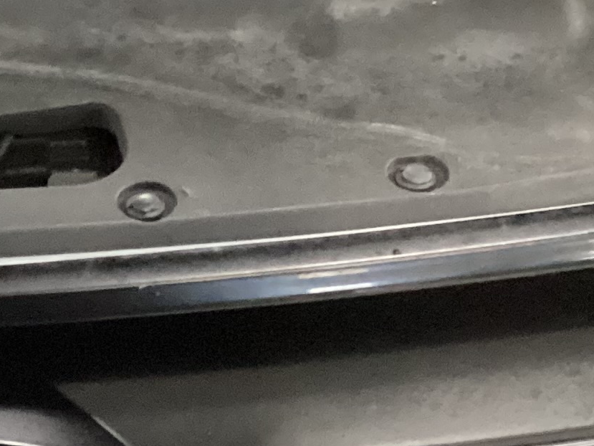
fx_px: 2094
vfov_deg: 12.0
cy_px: 426
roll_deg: +3.2
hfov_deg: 15.6
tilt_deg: -44.4
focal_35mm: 122
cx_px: -87
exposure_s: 1/20
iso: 800
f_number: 2.4
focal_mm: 3.3
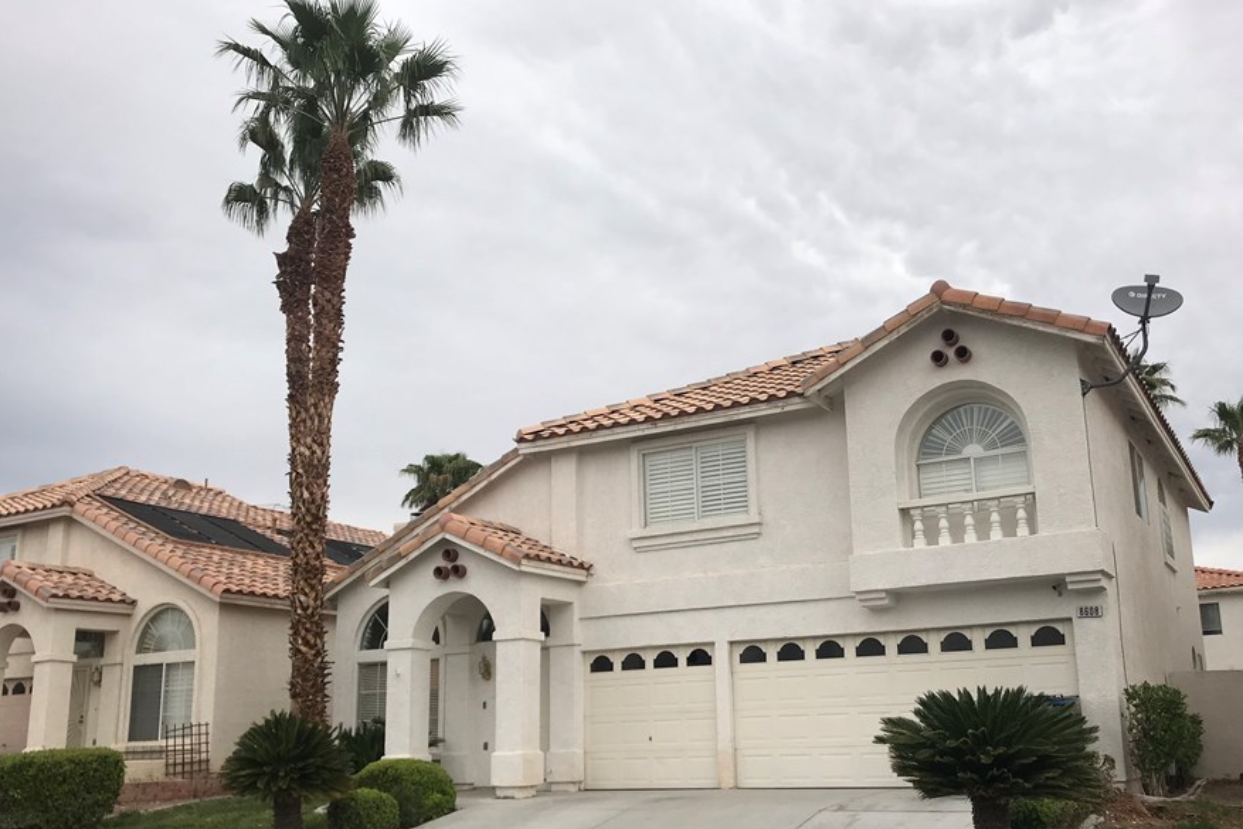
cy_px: 493
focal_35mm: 34
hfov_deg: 55.7
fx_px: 1174
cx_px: 687
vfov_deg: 38.8
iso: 20
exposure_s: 1/2398
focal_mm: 3.99
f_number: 1.8
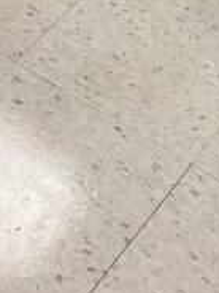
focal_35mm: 113
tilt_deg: -40.7
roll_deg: -3.9
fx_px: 953
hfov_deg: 12.2
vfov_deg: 15.8
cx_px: 373
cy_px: -169
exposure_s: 1/64
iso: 80
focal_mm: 4.25
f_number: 1.8
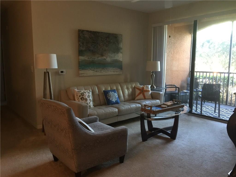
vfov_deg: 48.2
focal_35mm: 29
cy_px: 88
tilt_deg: -7.4
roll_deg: -1.4
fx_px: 198
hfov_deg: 61.7
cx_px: 118
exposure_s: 1/10
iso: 100
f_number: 2.2
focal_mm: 4.15
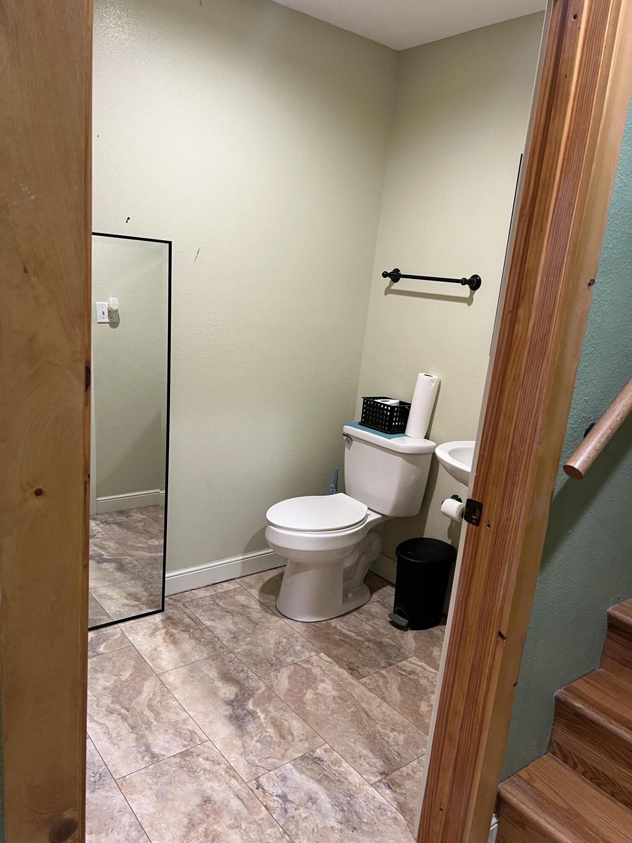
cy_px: 422
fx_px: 633
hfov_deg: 53.1
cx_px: 316
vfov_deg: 67.3
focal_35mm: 26
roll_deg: -6.2
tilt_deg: -13.4
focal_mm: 5.7
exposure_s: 1/60
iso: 125
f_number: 1.5
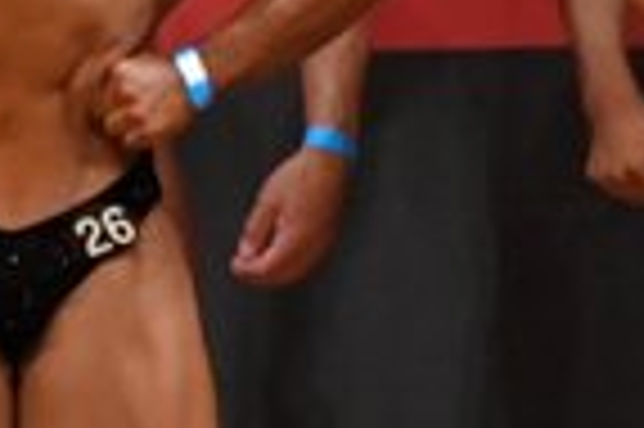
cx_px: -903
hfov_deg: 1.6
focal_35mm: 1297
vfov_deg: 1.1
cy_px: 257
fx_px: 23175
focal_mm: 160
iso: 7200
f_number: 5.6
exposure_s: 1/400
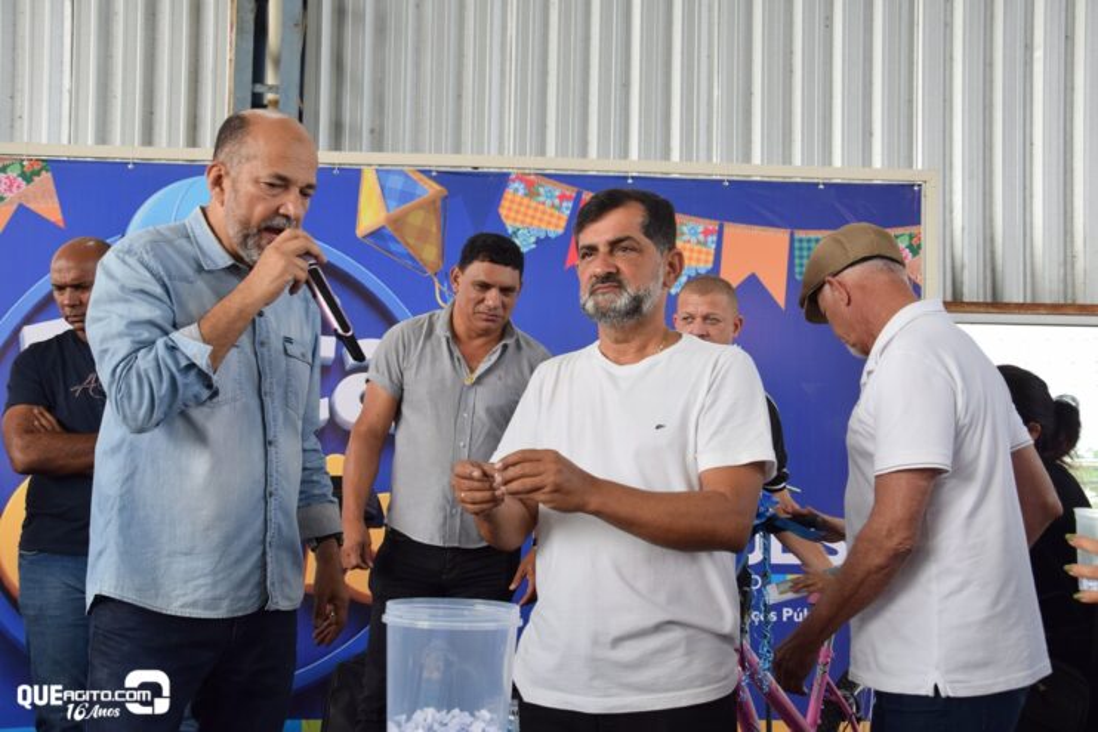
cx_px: 549
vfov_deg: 29.9
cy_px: 366
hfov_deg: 43.6
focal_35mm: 45
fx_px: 1373
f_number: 7.1
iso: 400
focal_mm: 30
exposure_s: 1/200
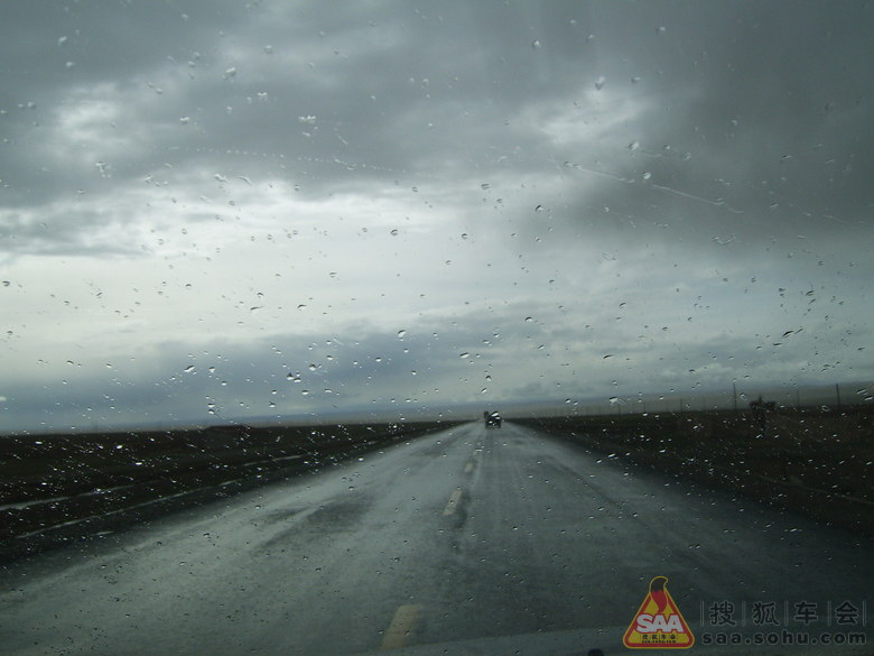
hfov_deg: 49.0
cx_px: 437
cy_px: 328
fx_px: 959
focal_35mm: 38
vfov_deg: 37.7
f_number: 6.4
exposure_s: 1/500
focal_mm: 7.8
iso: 50
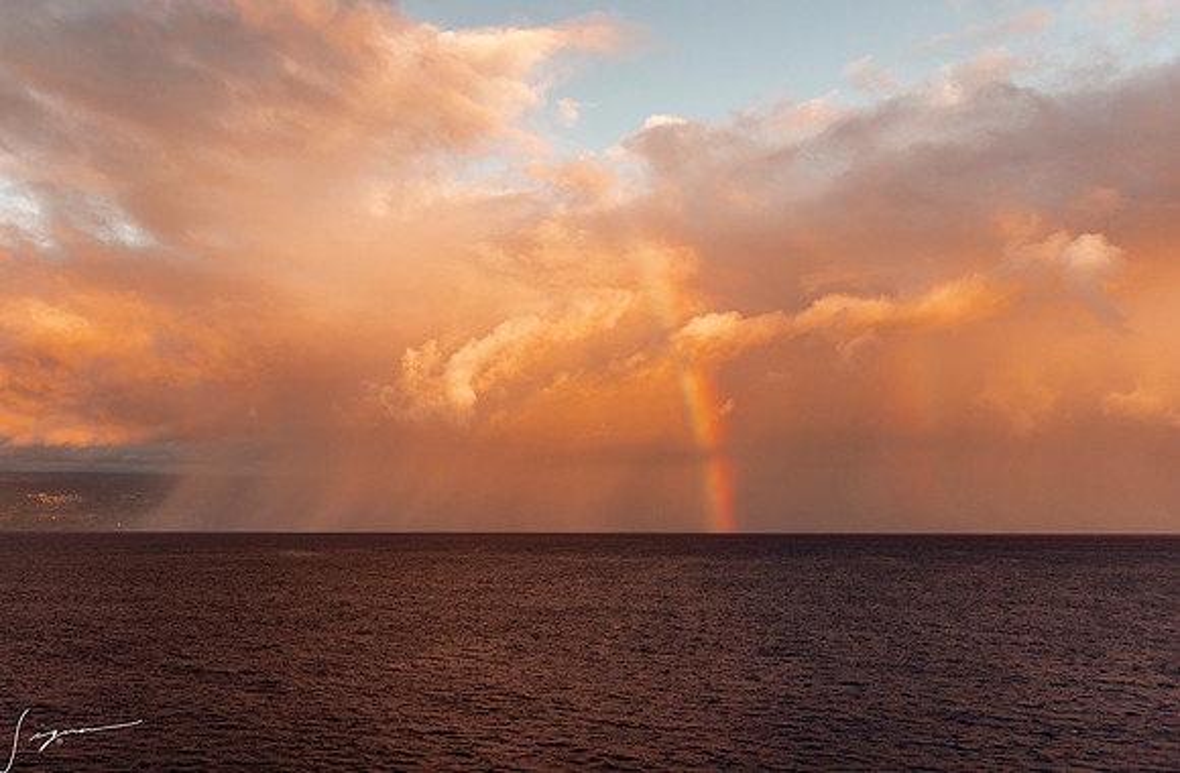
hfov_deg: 58.2
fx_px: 1038
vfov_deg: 40.7
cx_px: 415
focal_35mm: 32
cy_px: 327
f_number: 2.8
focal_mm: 24
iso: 320
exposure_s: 1/320
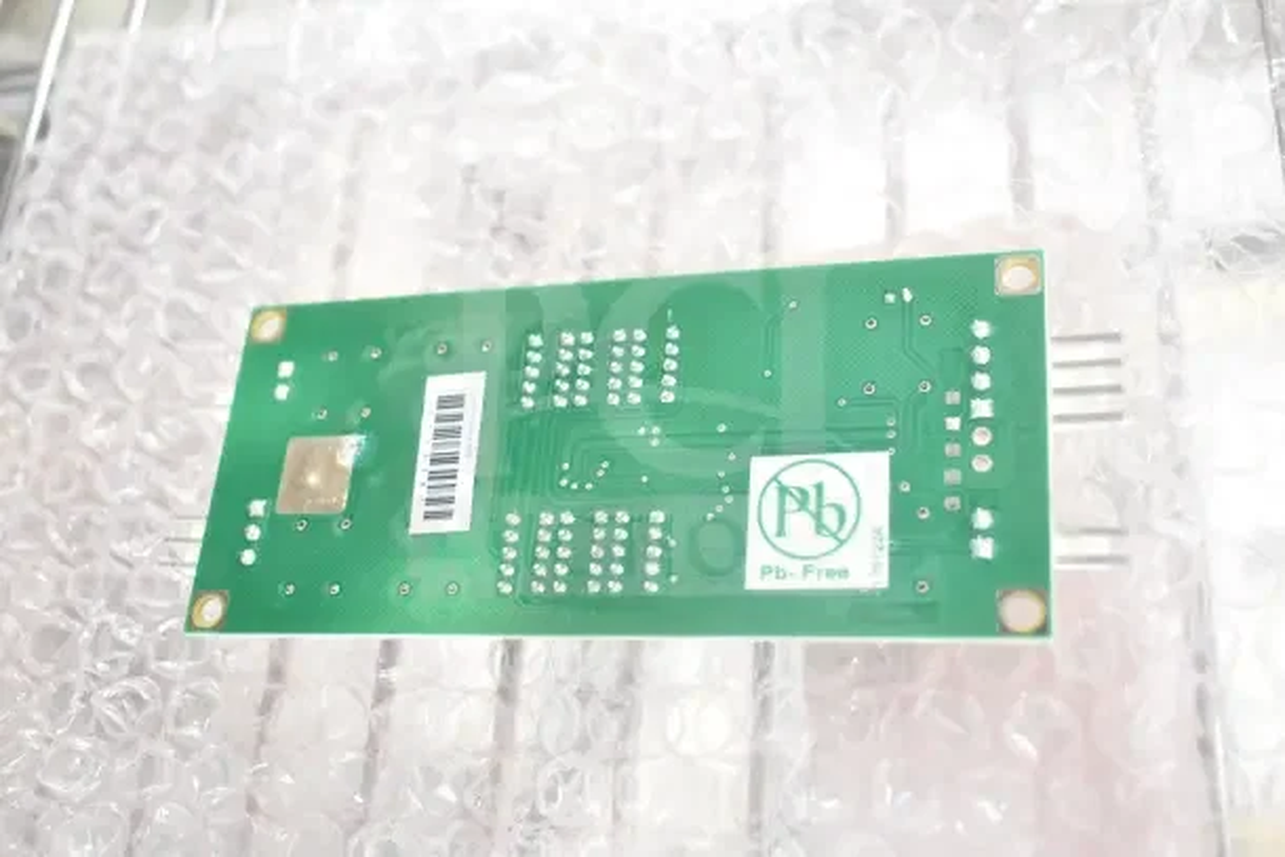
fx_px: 1499
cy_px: 428
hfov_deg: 46.4
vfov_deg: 31.9
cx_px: 642
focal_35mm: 42
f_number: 4.2
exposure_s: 1/50
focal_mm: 28
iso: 3600
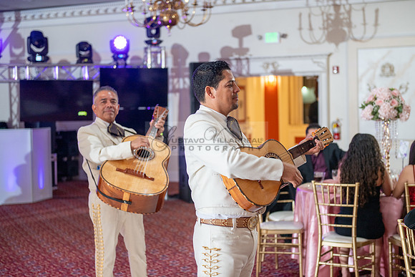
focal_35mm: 70
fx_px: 807
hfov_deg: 28.8
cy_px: 138
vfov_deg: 19.5
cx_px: 208
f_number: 2.8
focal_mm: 70
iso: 400
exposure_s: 1/100
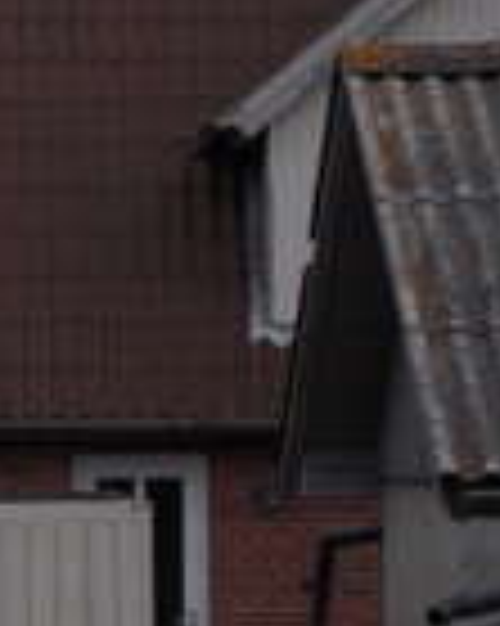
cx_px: -223
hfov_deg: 5.2
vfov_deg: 6.6
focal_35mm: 294
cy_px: 113
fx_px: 5444
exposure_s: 1/640
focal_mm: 20
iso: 100
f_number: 5.8
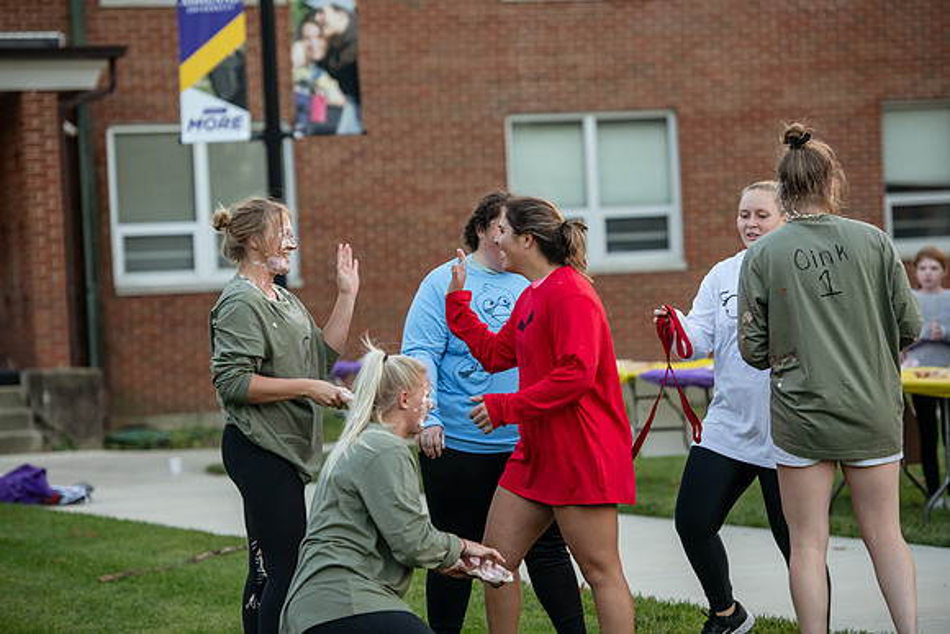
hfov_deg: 15.2
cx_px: 475
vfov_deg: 10.2
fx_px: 3563
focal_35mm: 135
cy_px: 317
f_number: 3.2
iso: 1000
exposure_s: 1/500
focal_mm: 135
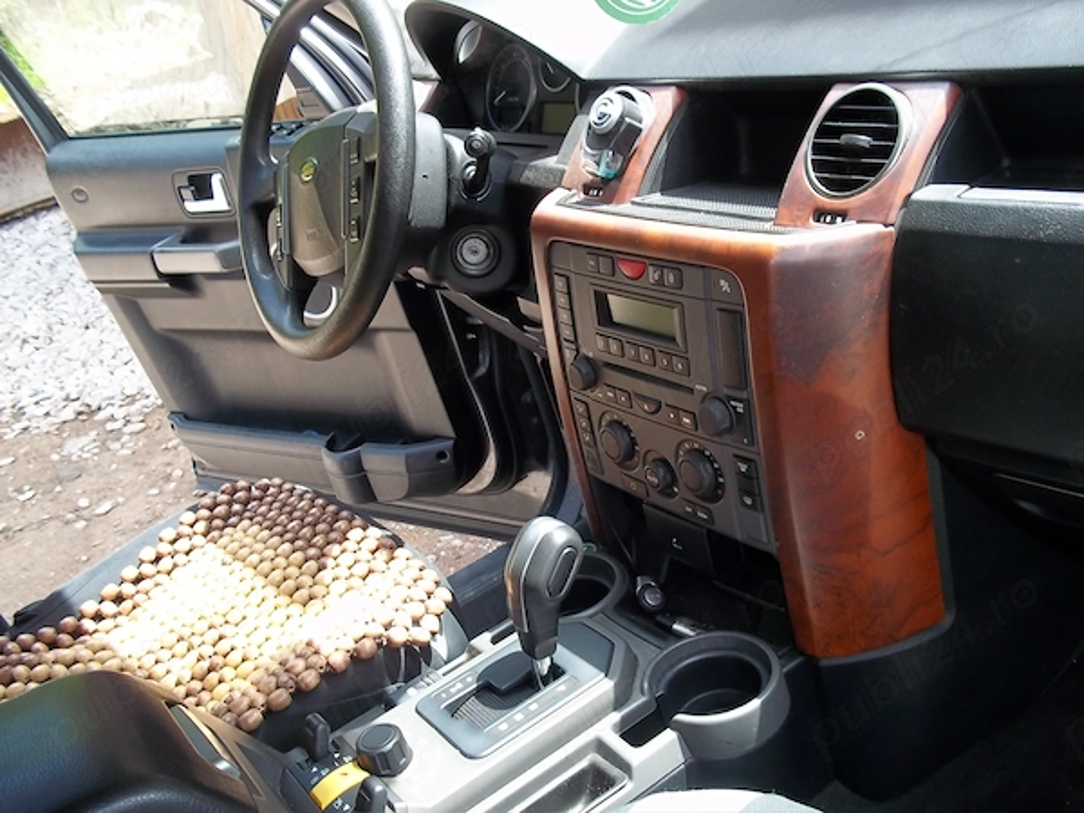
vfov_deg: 39.7
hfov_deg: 51.4
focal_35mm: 36
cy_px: 406
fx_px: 1127
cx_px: 542
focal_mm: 6.5
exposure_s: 1/80
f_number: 3.1
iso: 80
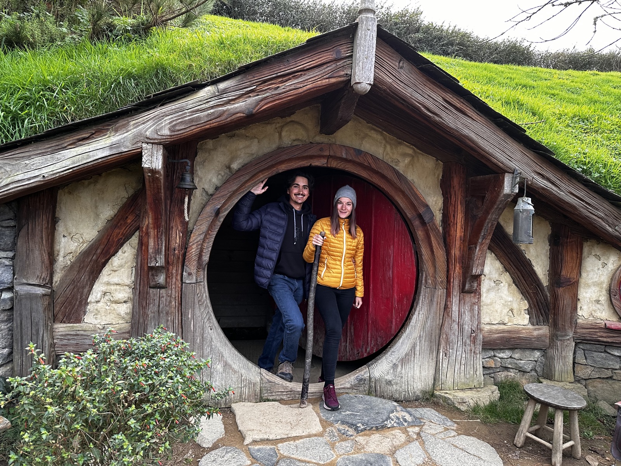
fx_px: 431
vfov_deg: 56.8
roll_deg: -3.0
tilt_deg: -0.3
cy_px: 233
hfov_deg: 71.6
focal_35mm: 24
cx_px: 310
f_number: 1.78
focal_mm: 6.86
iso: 200
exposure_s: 1/121
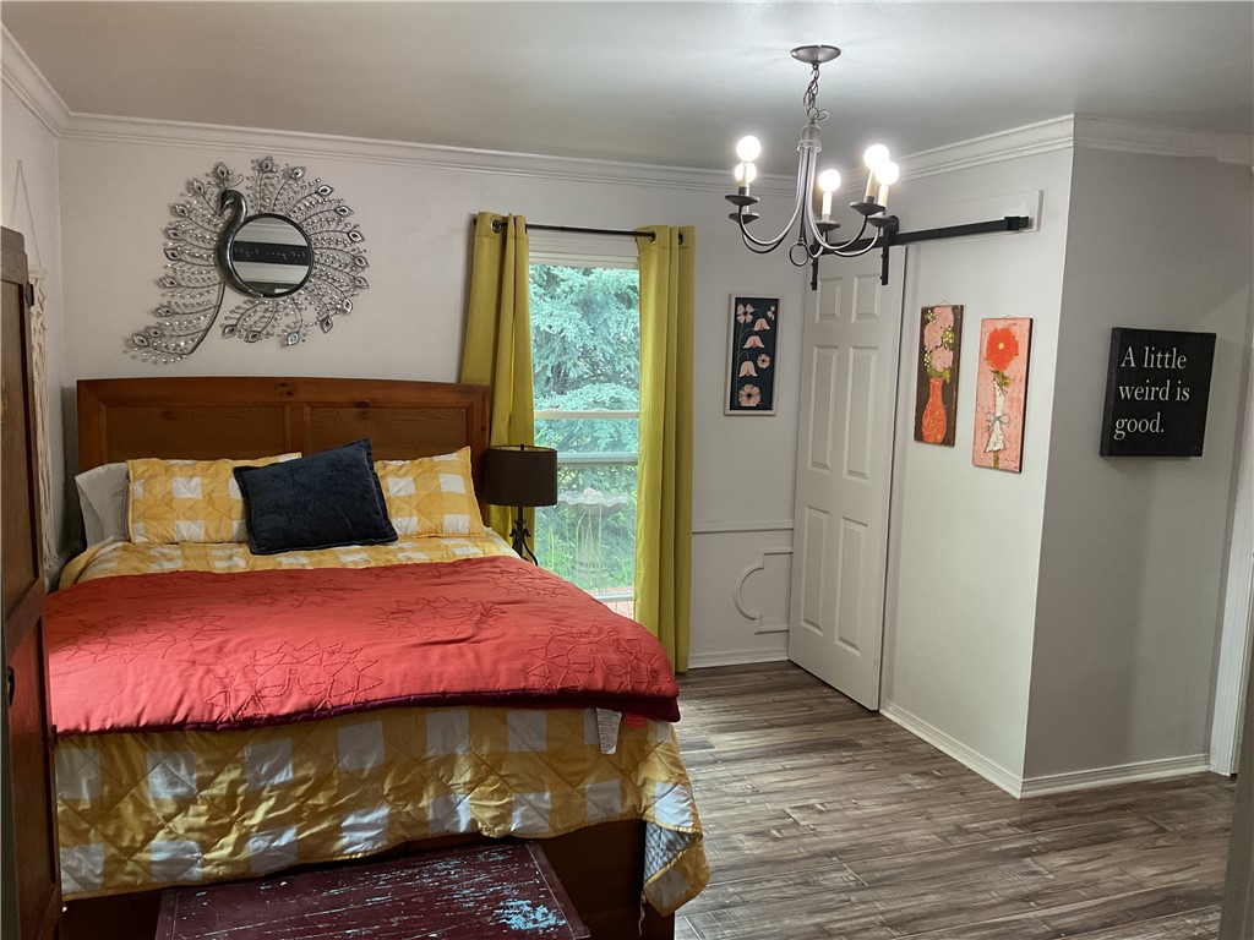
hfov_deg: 61.7
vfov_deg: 48.2
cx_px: 627
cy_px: 470
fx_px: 1051
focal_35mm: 29
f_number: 1.8
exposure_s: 1/60
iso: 125
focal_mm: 3
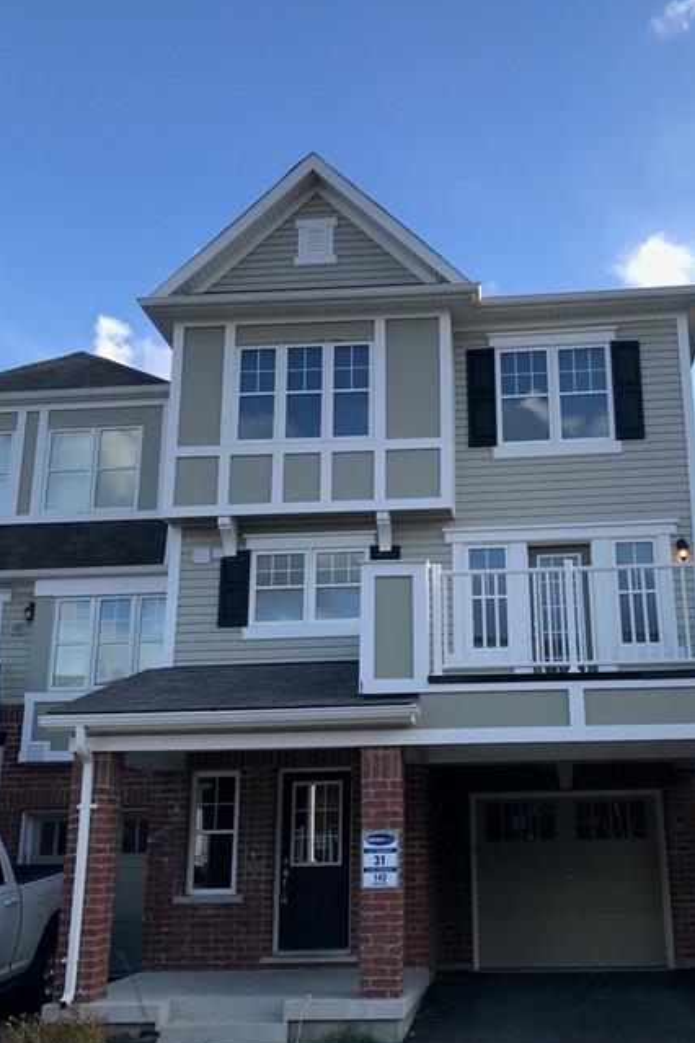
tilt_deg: +18.5
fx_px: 1013
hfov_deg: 37.5
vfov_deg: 54.4
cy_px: 568
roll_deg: +1.5
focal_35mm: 35
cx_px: 455
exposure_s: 1/580
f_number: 1.8
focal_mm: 3.99
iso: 20
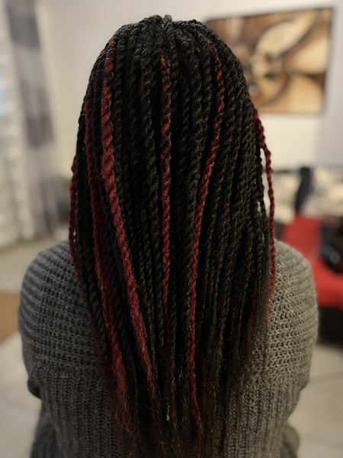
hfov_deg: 53.1
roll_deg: +0.9
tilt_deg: -20.4
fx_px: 344
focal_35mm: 26
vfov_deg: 67.3
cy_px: 229
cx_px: 172
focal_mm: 5.1
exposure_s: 1/25
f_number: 1.6
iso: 1000
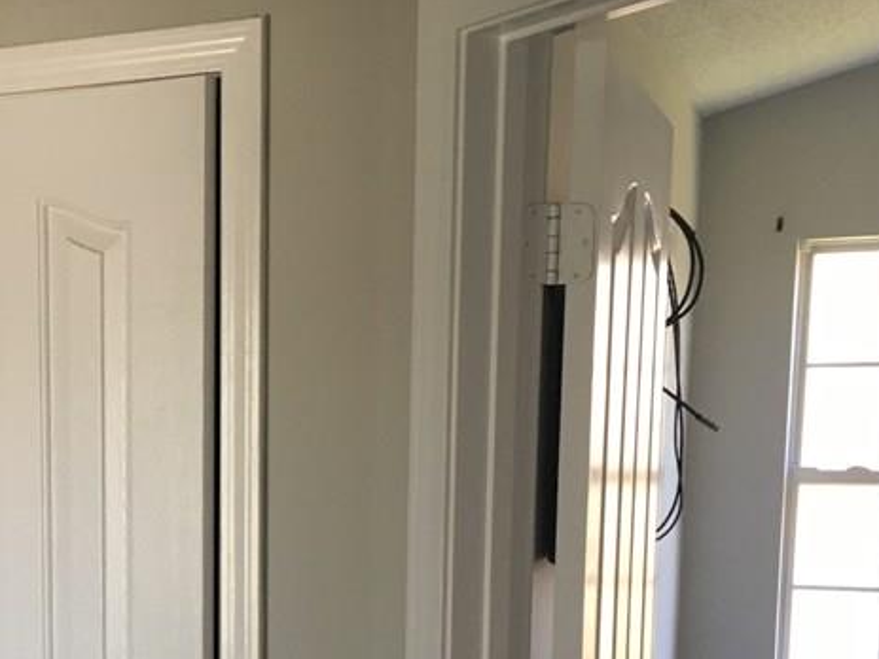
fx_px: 1625
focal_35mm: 64
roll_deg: +0.7
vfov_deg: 22.1
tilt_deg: -7.8
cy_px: 659
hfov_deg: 28.9
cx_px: 59
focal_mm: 4.15
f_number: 2.2
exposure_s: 1/30
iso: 40
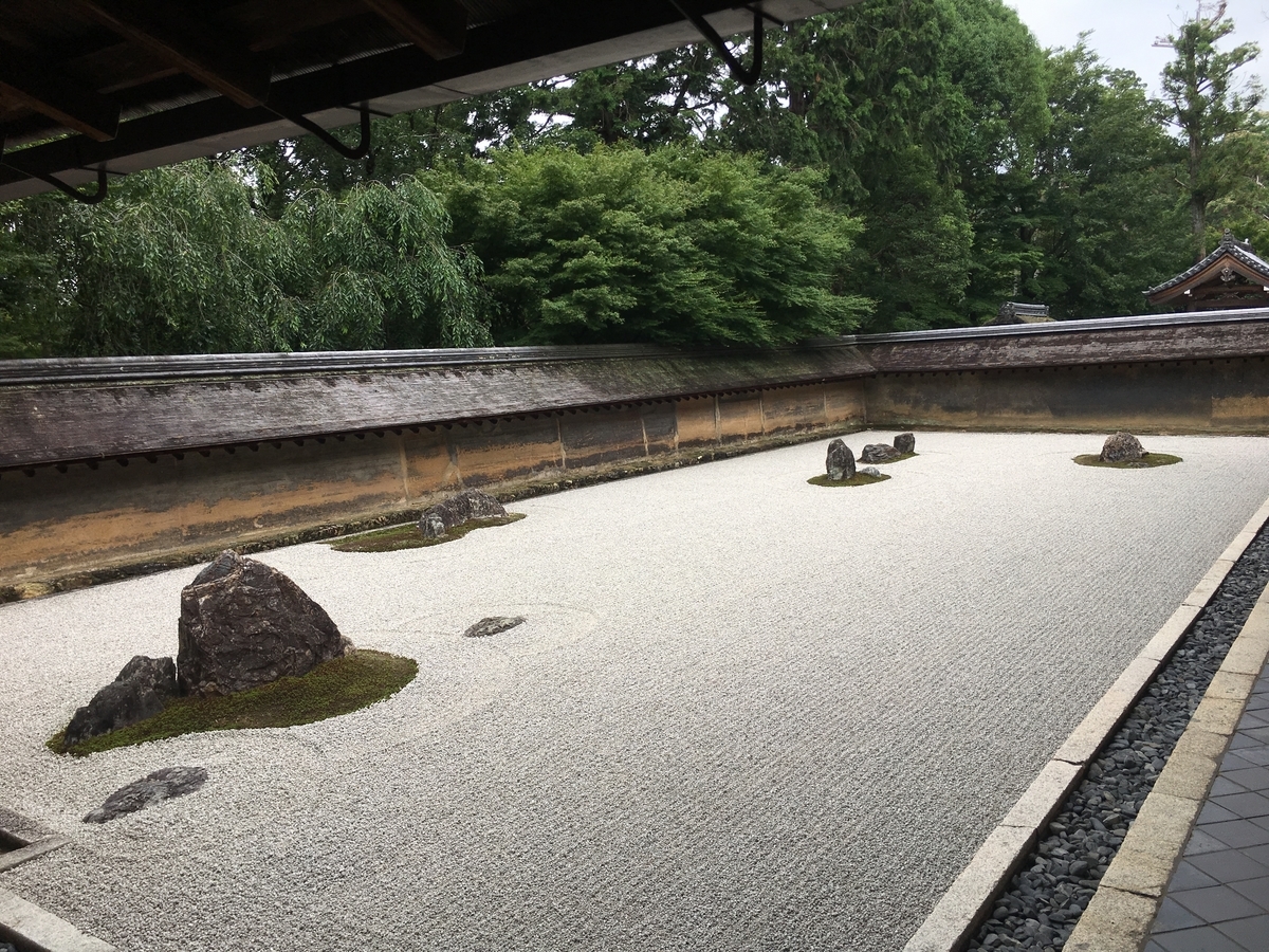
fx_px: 1063
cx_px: 634
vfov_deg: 48.2
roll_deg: +1.4
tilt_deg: -5.7
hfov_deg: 61.7
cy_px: 476
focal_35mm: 29
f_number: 2.2
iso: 25
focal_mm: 4.15
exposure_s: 1/348
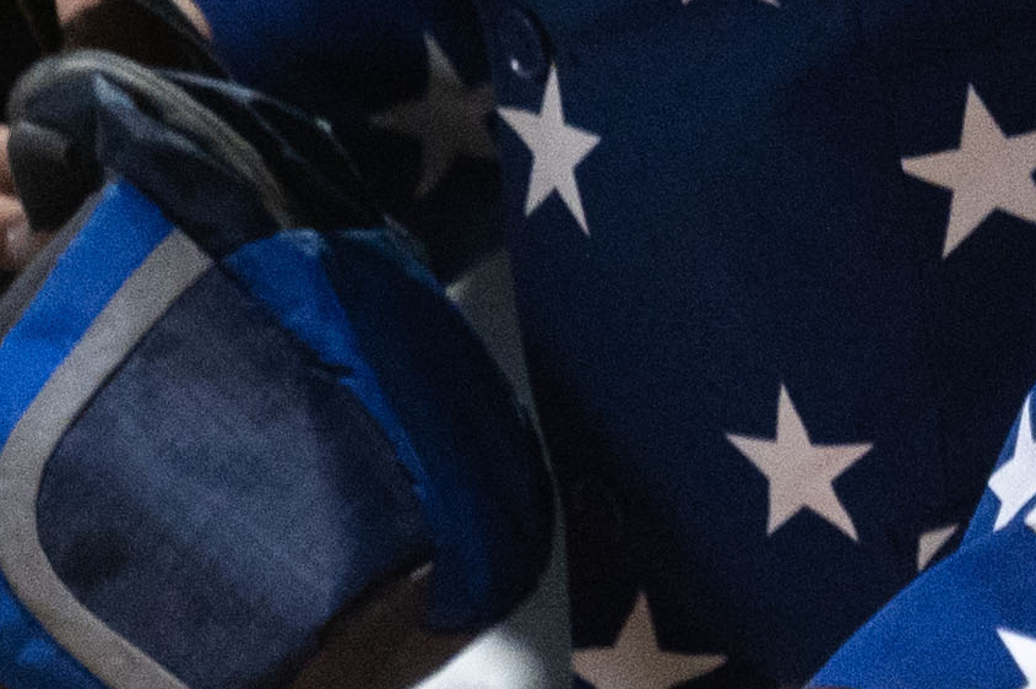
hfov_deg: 1.6
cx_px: 1374
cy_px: -441
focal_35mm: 1253
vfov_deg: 1.1
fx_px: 36029
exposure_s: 1/500
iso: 1600
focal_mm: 175
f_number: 2.8
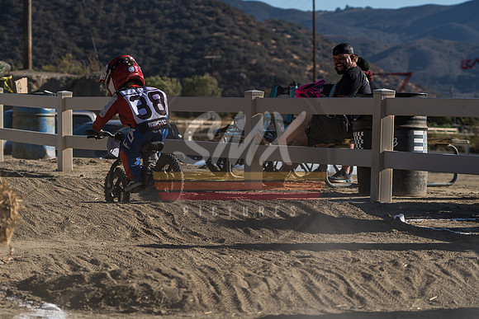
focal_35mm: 135
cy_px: 141
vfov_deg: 10.2
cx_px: 213
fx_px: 1795
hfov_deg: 15.2
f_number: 4
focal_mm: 81
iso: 125
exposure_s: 1/2000
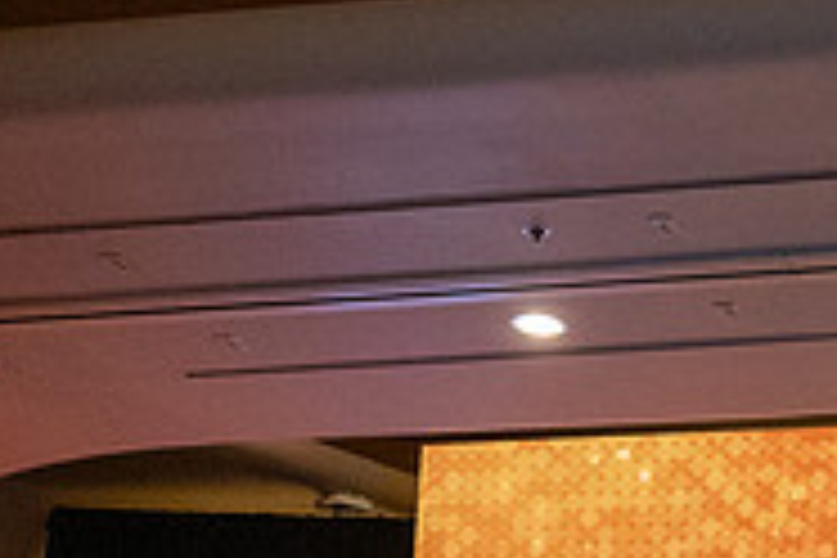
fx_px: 2069
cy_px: 752
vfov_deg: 14.6
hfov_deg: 20.3
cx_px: 1179
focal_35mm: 89
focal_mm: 28.5
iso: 6400
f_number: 4
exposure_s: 1/400
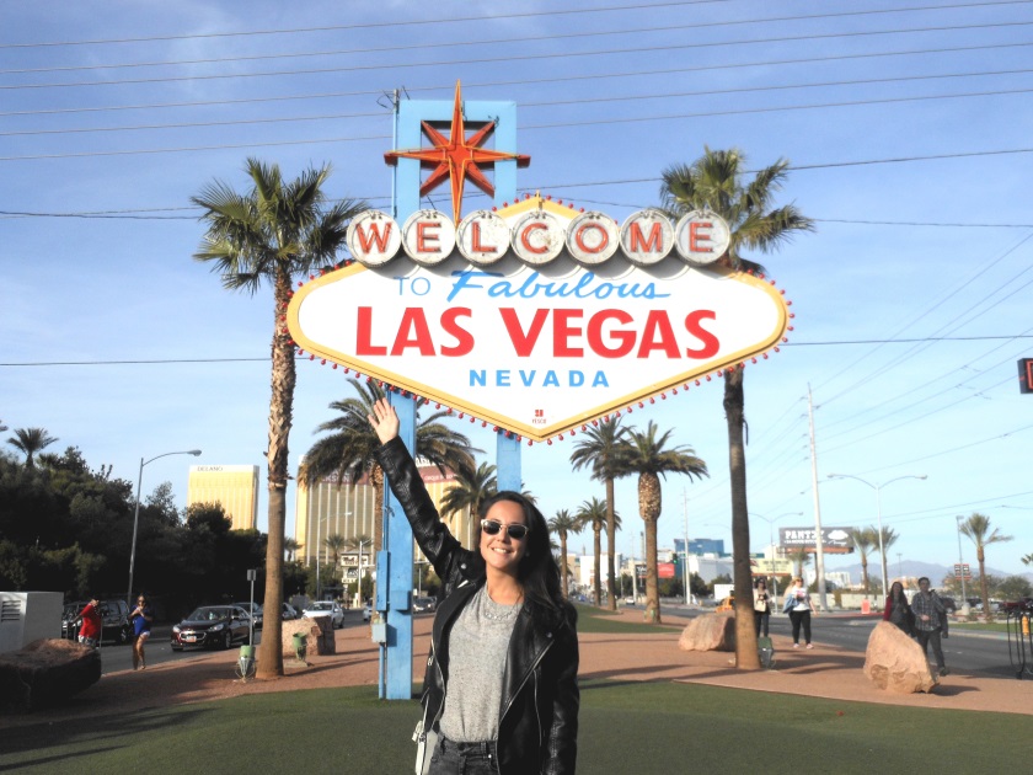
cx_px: 516
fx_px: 985
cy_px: 388
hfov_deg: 55.4
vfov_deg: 42.9
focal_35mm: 33
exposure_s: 1/1250
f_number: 4
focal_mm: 5.9
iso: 80
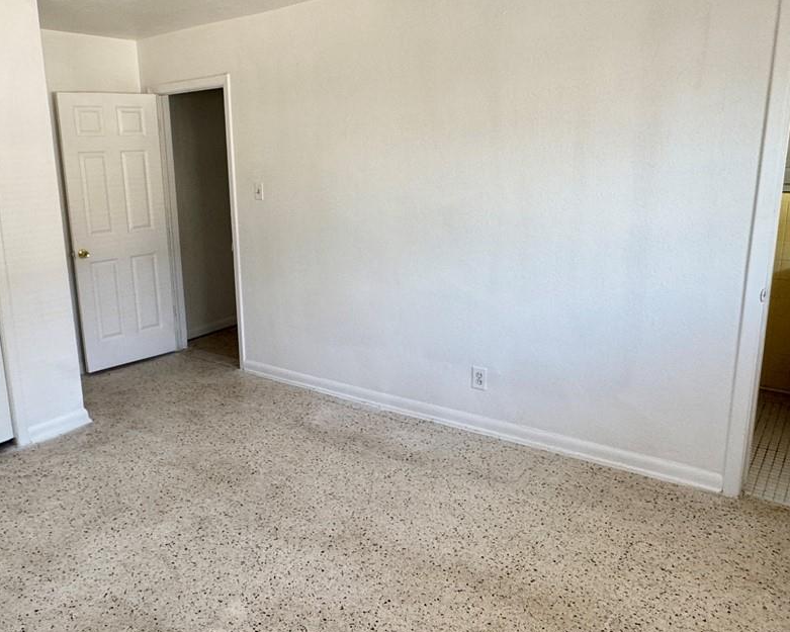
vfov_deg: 51.5
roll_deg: +0.4
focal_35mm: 28
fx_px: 655
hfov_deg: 61.2
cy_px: 297
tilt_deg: -14.4
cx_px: 288
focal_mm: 2.22
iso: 125
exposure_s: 1/99
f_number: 2.2
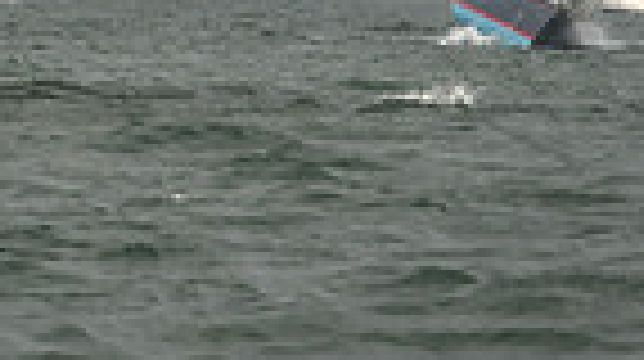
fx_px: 12722
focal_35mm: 746
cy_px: -837
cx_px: -16
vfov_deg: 1.6
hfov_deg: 2.9
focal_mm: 175
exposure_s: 1/640
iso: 250
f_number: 5.6
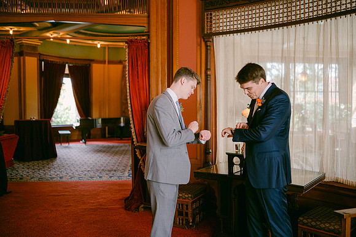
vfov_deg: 37.8
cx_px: 178
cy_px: 118
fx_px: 346
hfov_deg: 54.5
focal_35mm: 35
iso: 400
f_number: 1.4
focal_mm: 35
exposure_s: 1/400
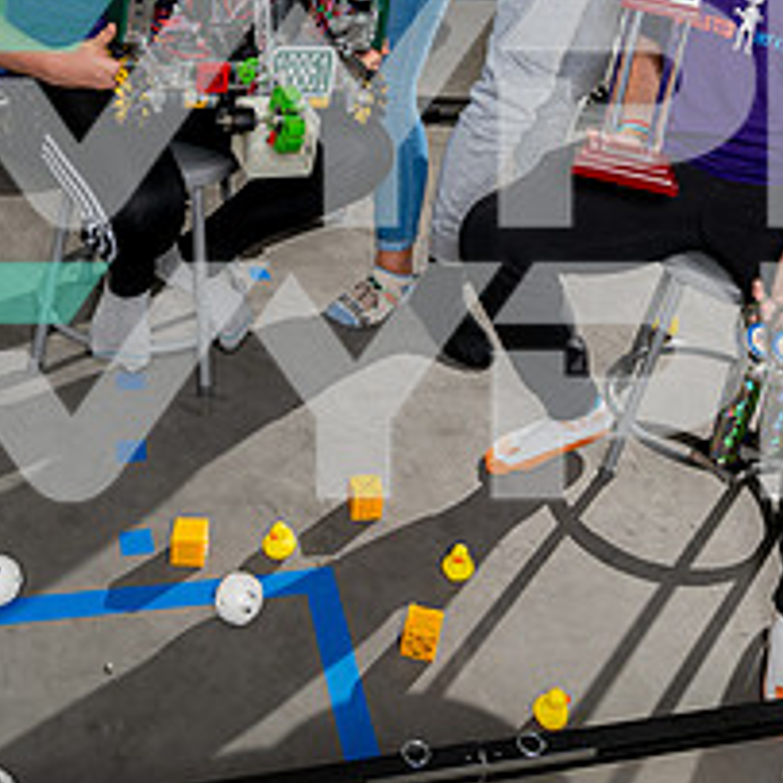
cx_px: 455
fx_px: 1203
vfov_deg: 34.5
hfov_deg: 36.0
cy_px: 112
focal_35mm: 47
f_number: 4.5
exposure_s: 1/250
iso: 100
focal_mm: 25
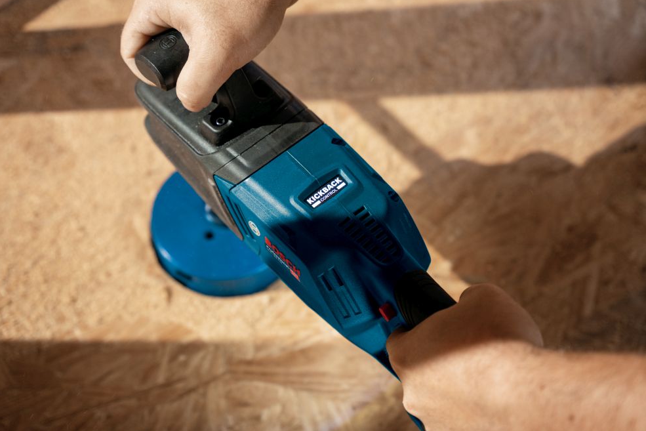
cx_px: 326
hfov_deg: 30.9
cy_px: 216
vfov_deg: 20.9
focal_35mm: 65
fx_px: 1168
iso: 1000
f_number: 2.8
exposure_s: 1/200
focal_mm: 64.1
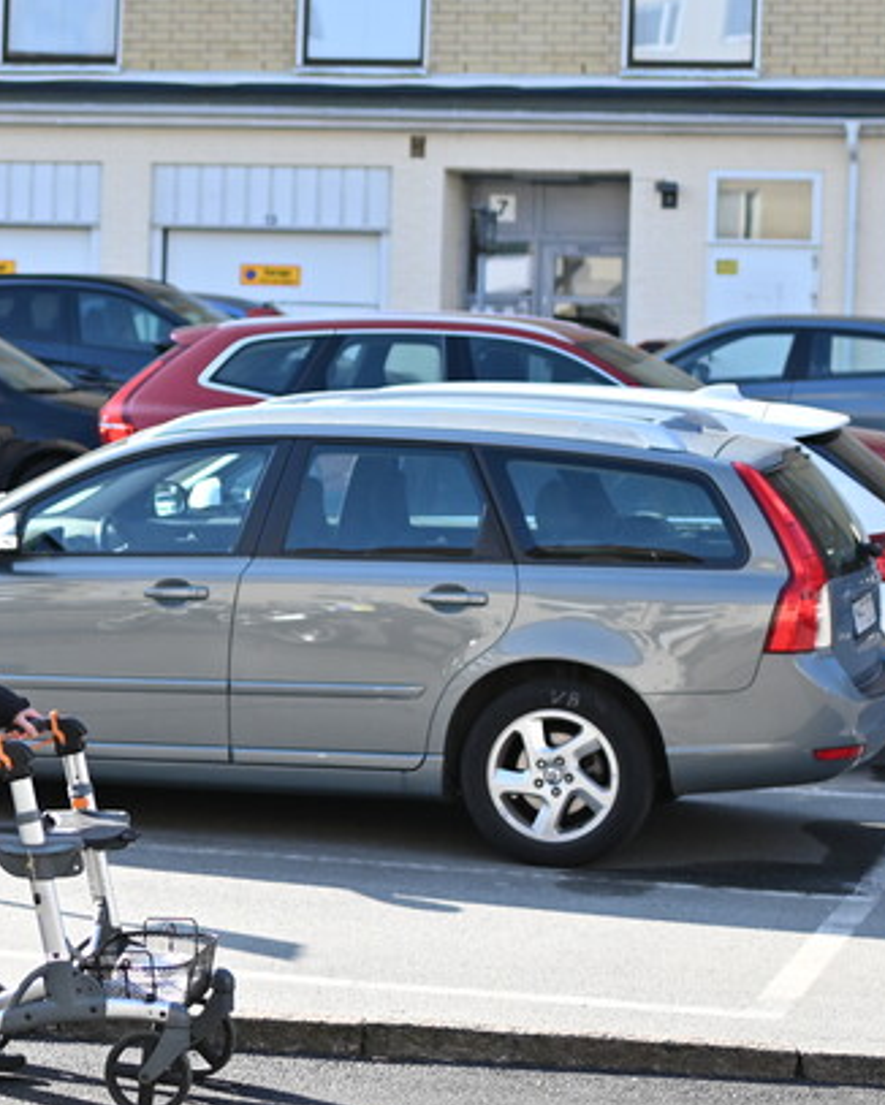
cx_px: -117
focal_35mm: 129
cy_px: 398
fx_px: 4220
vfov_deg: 14.9
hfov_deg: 11.8
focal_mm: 35
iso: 90
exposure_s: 1/1600
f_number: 2
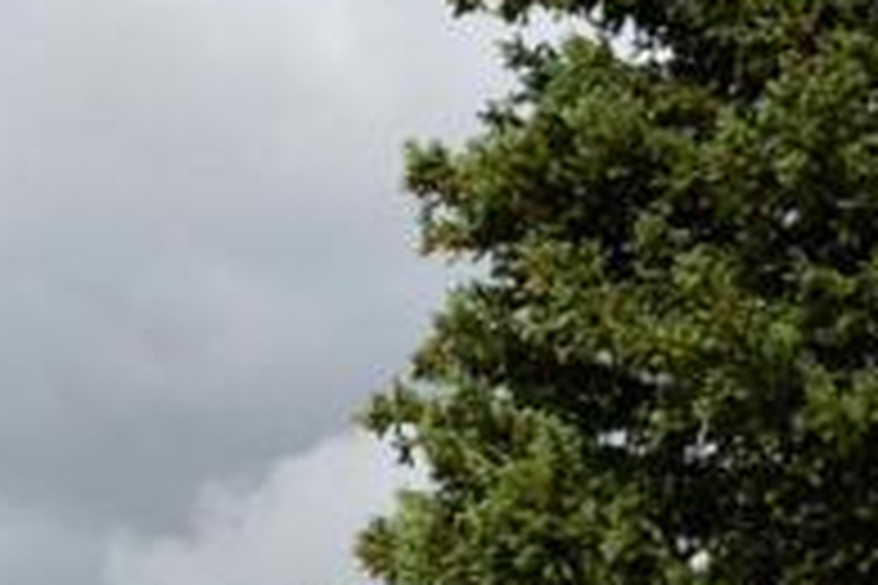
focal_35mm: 172
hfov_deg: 11.6
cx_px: -315
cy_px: 812
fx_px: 4186
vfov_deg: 7.9
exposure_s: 1/250
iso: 100
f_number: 8
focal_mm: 35
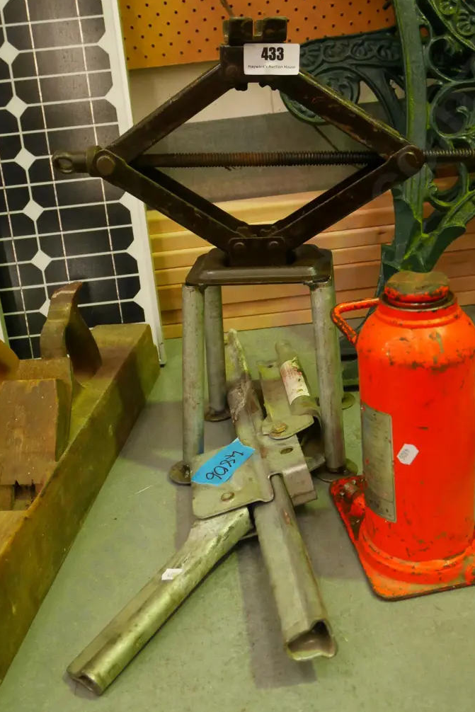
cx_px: 269
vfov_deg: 53.1
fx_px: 712
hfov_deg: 36.8
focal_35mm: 36
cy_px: 354
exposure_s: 1/250
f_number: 4
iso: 3200
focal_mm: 17
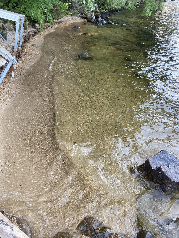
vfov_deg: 63.4
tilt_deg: -34.3
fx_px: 193
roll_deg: -1.6
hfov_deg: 49.7
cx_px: 90
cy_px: 119
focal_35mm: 28
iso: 50
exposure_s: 1/121
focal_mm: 3.99
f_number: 1.8
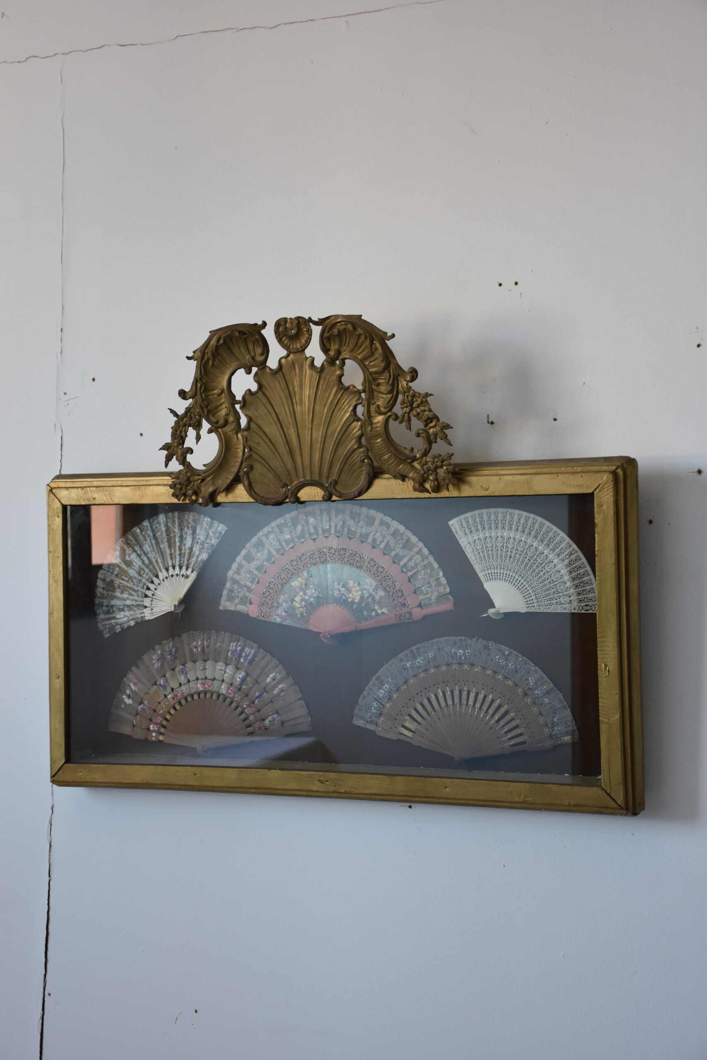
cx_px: 354
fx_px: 1502
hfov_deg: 26.5
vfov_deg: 38.9
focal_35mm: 51
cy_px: 530
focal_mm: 34
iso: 800
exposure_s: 1/100
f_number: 5
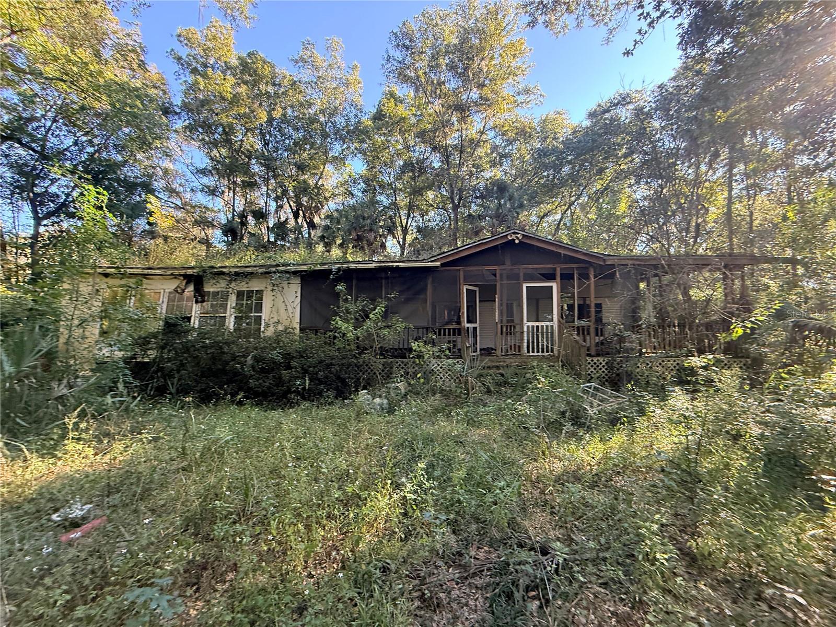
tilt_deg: +3.6
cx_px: 418
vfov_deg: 85.7
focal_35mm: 14
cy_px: 314
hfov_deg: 102.1
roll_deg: +0.3
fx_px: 338
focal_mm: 2.22
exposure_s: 1/99
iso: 200
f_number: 2.2
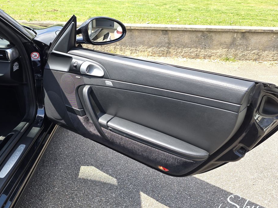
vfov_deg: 46.8
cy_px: 103
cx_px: 101
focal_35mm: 30
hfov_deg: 59.1
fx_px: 241
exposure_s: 1/180
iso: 16
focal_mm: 6.3
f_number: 1.7
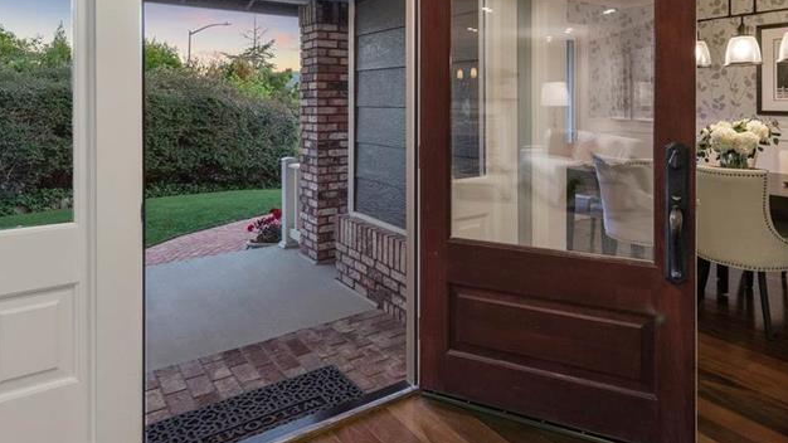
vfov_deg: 44.8
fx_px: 501
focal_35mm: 24
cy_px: 74
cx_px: 439
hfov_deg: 76.0
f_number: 11
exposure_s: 1/3
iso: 400
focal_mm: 14
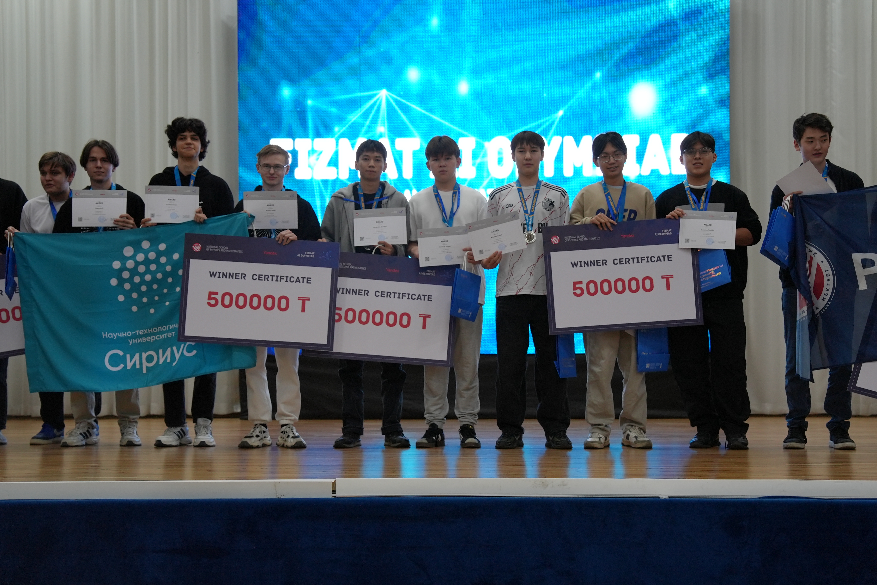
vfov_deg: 23.4
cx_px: 438
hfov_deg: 34.5
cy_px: 292
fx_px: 1414
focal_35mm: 58
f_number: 4
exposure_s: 1/160
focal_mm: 58
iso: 1250
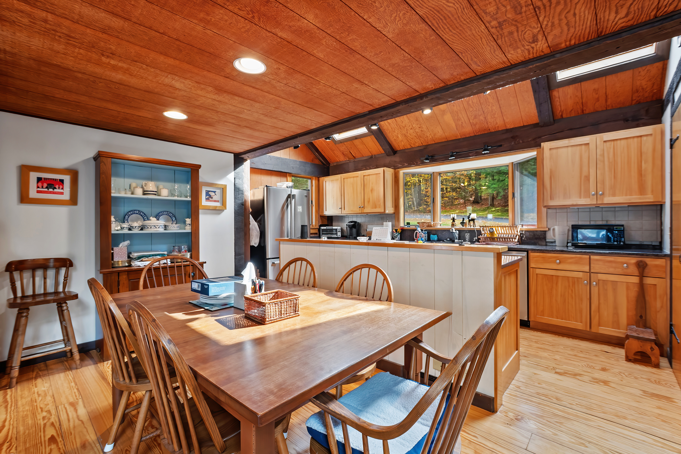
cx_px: 340
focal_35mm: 15
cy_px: 227
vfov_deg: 77.3
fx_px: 284
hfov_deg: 100.4
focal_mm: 10
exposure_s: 1/20
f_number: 7.1
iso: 800
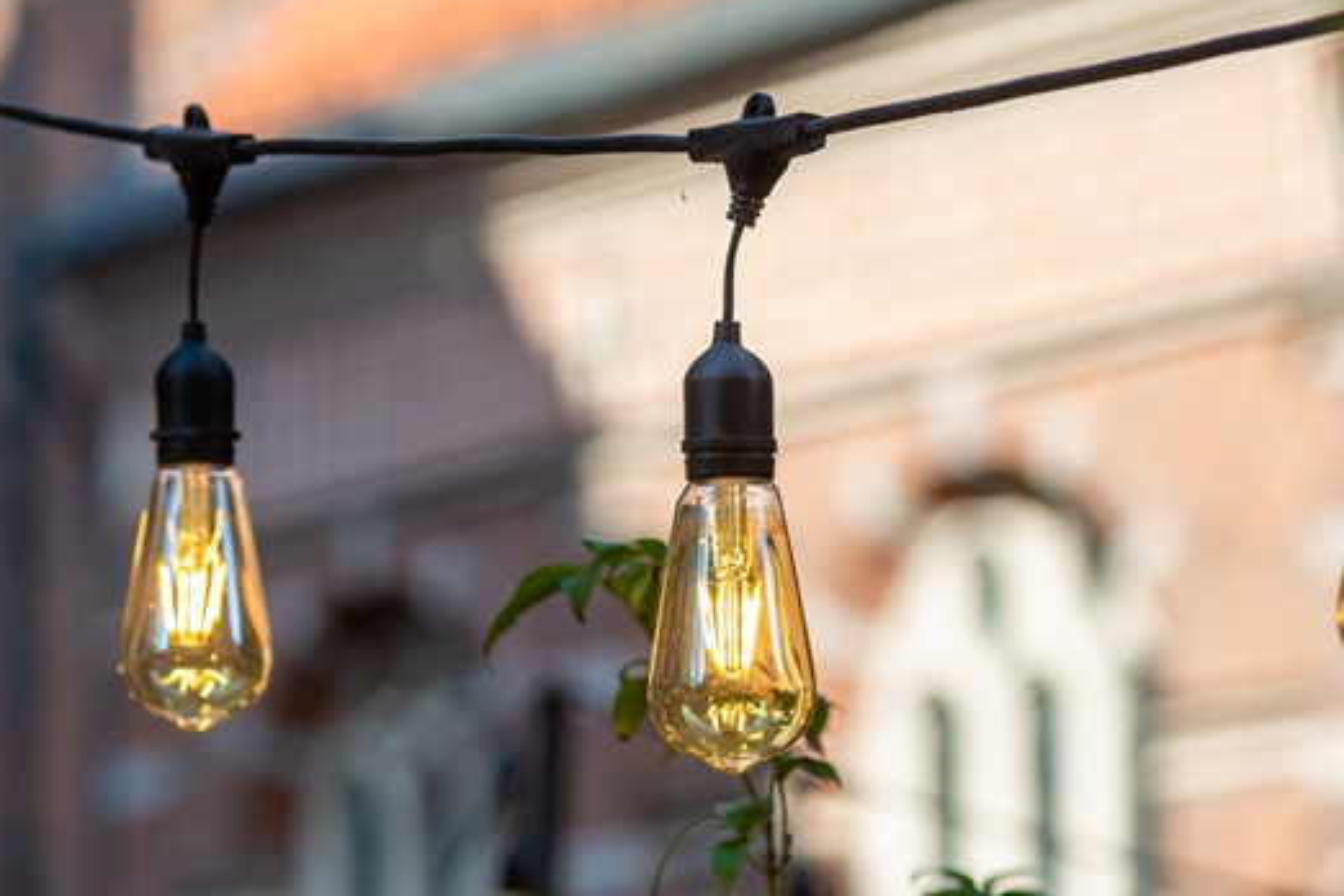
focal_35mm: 246
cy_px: 742
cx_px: 360
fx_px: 9178
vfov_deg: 5.6
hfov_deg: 8.4
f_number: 4
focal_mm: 95
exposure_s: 1/1000
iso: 250
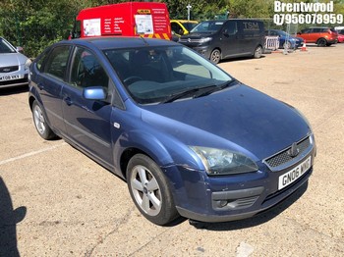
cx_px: 172
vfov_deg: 49.7
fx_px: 278
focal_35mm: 28
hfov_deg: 63.5
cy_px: 128
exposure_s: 1/1548
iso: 20
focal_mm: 4
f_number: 1.8
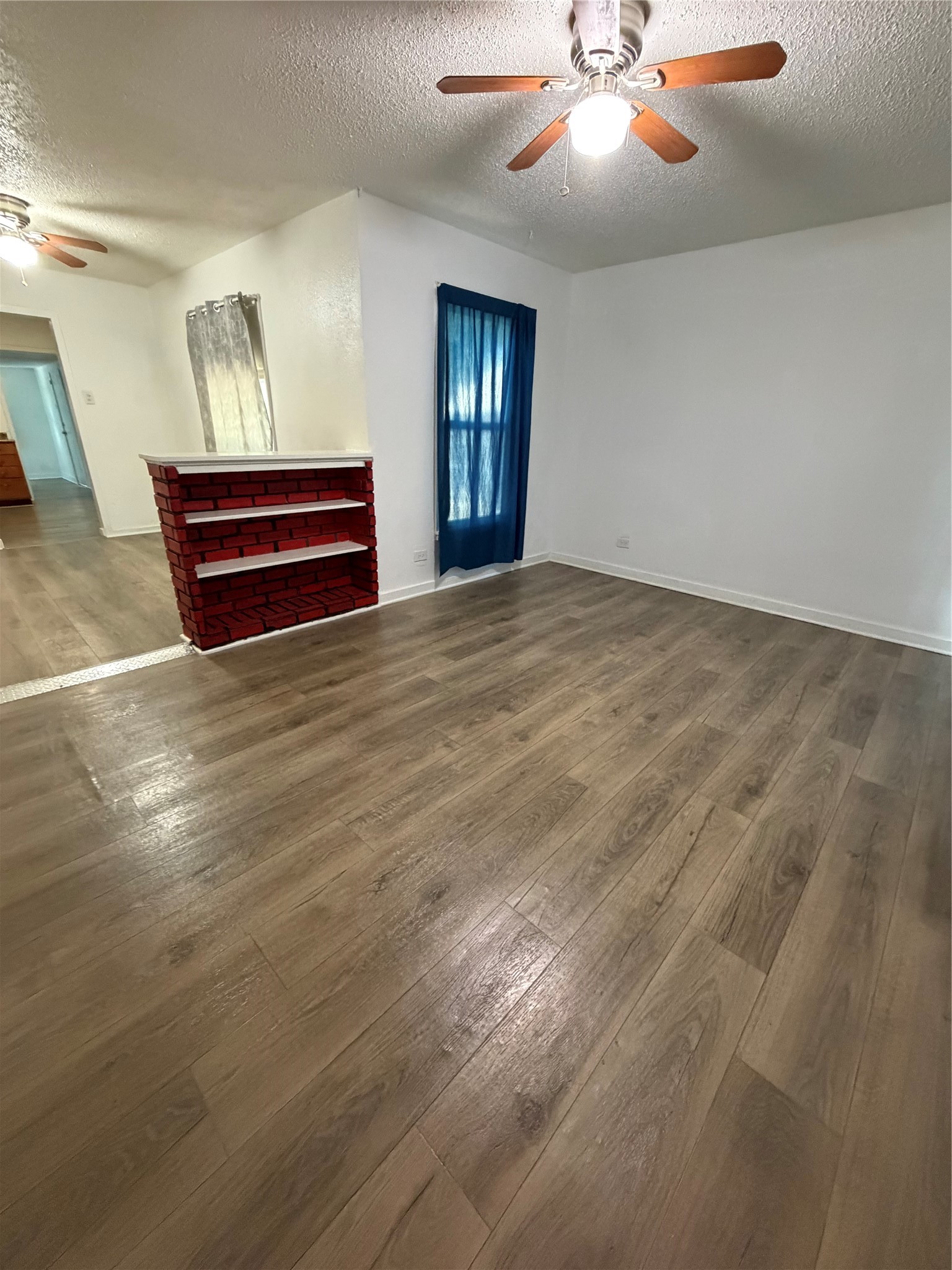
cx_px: 476
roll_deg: -1.6
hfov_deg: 85.7
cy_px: 635
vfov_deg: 102.1
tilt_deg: -20.6
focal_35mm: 14
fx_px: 513
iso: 800
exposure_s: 1/60
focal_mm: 2.22
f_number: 2.2
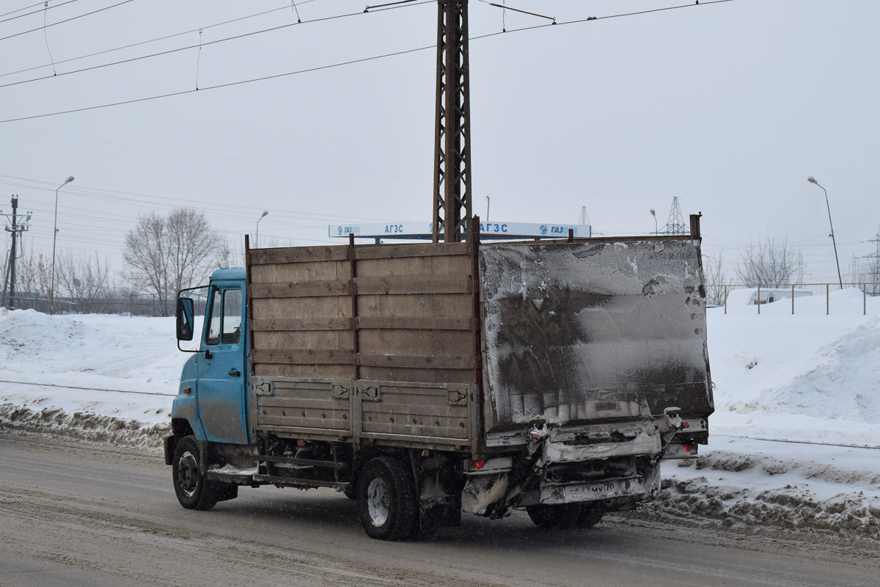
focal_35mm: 82
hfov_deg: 24.6
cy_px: 294
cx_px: 440
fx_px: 2017
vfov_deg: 16.6
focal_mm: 55
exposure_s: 1/1000
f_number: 5.6
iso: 400
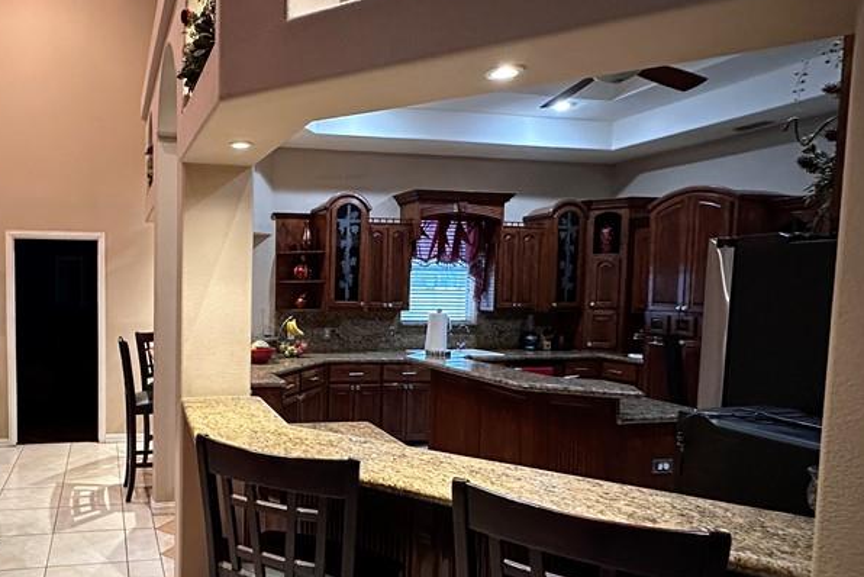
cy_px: 325
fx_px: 600
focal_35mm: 25
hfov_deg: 66.7
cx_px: 210
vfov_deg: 51.2
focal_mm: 2.22
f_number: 2.2
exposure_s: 1/60
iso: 800
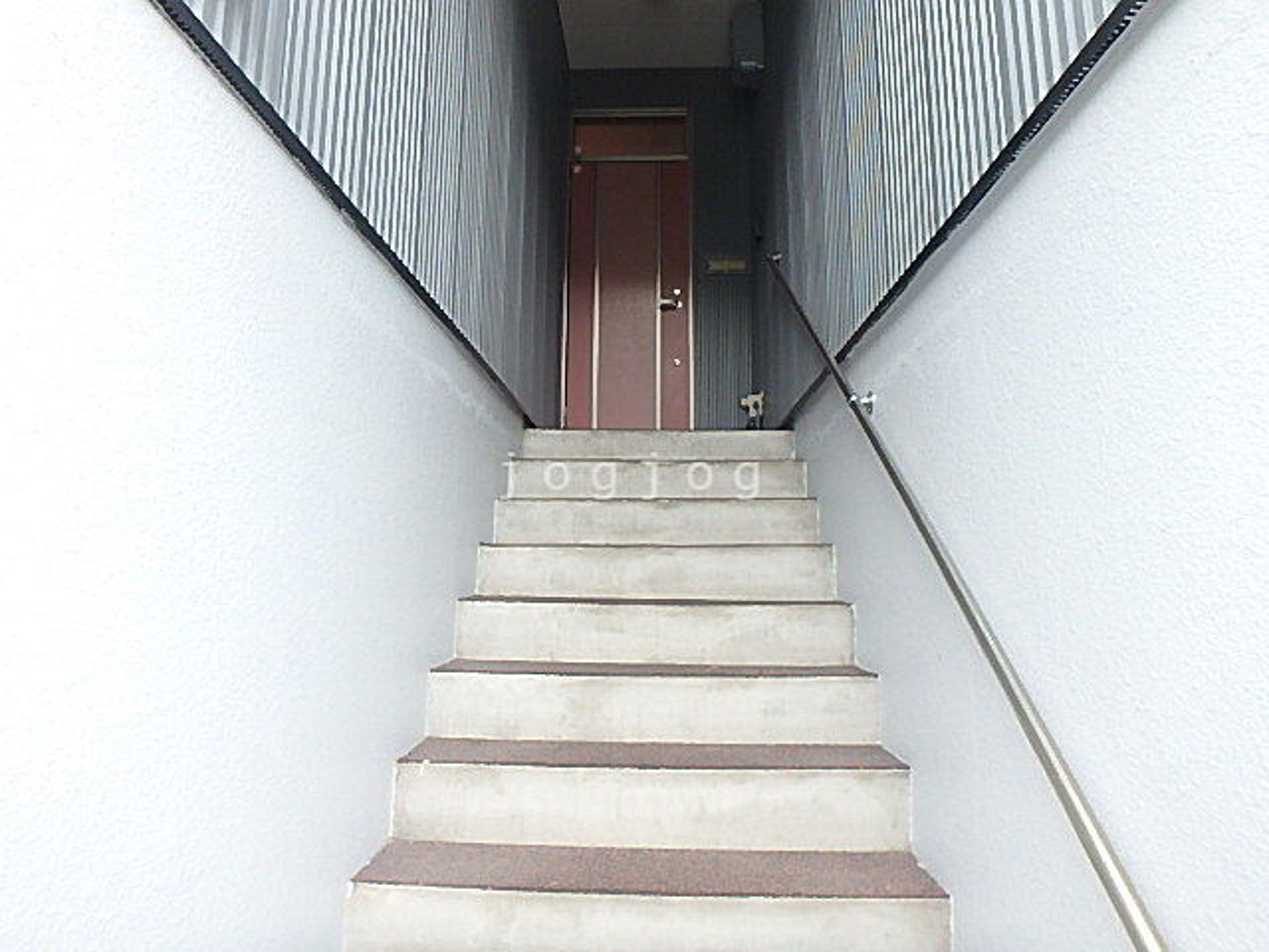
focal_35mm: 21
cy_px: 476
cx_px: 634
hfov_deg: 79.0
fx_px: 770
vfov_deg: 63.4
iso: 200
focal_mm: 3.7
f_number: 3.5
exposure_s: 1/60
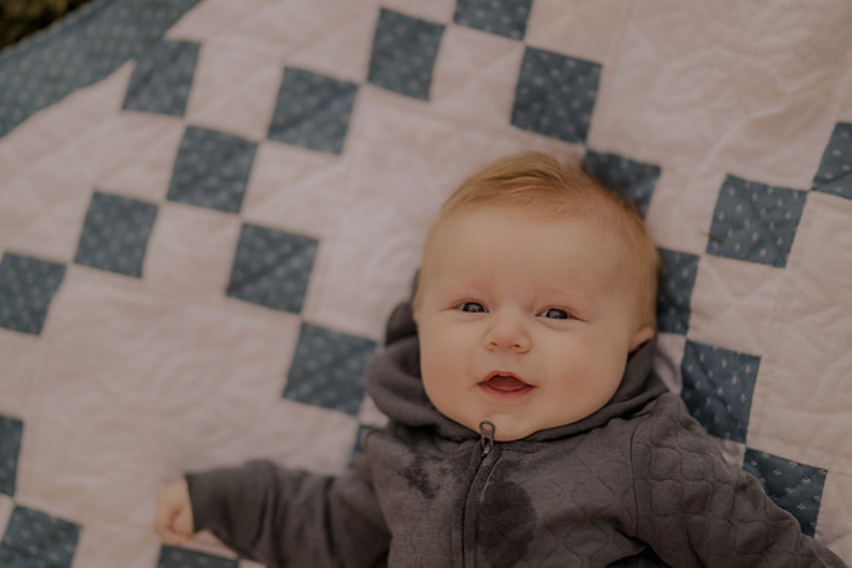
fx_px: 2012
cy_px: 284
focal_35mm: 85
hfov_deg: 23.9
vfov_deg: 16.1
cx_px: 426
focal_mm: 85
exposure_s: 1/320
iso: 200
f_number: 1.4
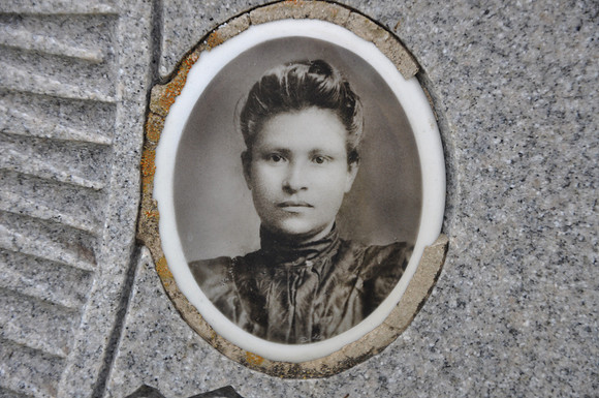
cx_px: 300
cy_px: 199
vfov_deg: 8.7
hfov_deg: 13.1
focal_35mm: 158
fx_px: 2617
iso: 400
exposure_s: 1/125
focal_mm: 105
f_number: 5.6
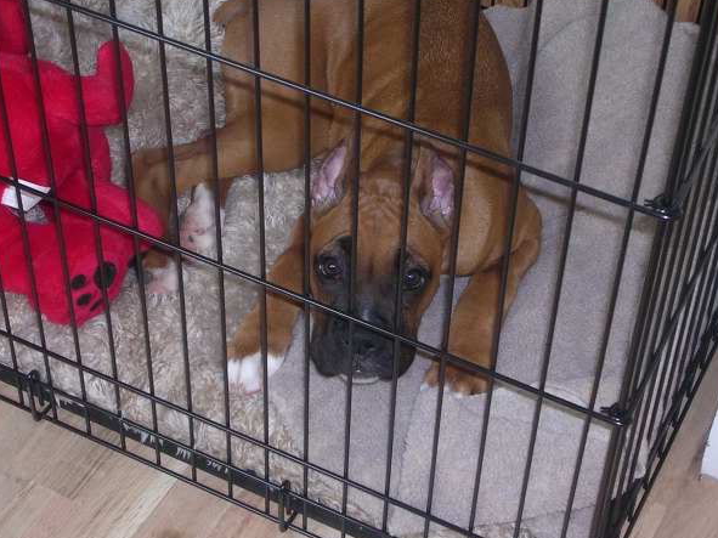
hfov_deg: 25.0
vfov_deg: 18.9
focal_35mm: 78
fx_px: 1618
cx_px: 362
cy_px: 274
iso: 150
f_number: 3.7
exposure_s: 1/60.1
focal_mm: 10.9
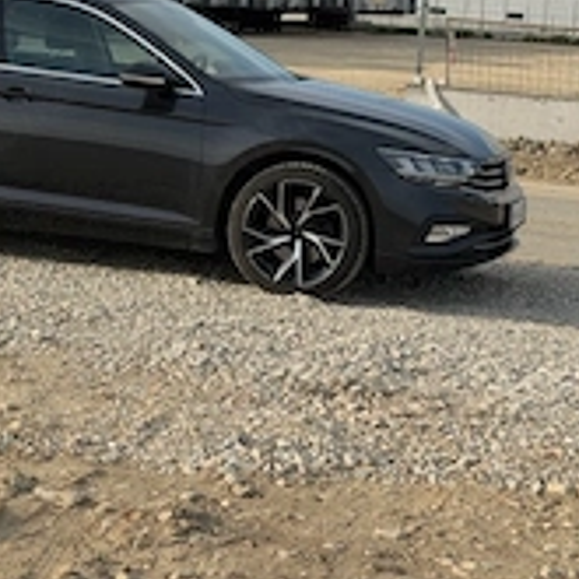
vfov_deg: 16.8
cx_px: 112
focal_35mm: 103
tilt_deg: -2.9
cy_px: 147
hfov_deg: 16.8
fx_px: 1949
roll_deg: -4.0
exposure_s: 1/4329
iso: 64
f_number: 1.78
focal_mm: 6.76
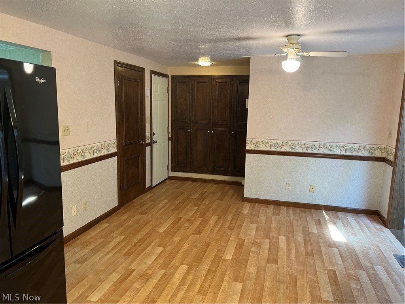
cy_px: 152
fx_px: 304
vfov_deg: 53.1
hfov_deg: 67.3
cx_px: 202
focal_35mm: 26
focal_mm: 5.7
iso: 125
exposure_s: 1/60
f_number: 1.5
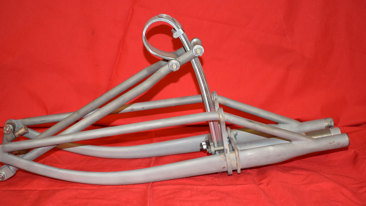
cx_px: 173
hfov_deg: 35.4
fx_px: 573
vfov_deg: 20.3
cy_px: 131
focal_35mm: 59
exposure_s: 1/100
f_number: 5
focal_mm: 34
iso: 1250
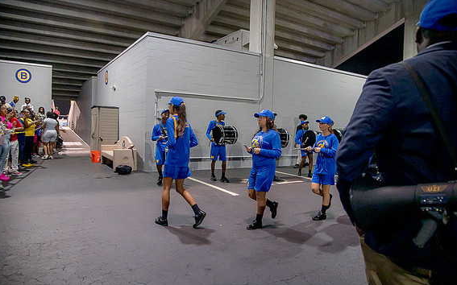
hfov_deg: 72.6
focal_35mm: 25
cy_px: 147
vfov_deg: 49.2
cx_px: 226
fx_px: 311
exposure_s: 1/200
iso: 2000
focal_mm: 24
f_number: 4
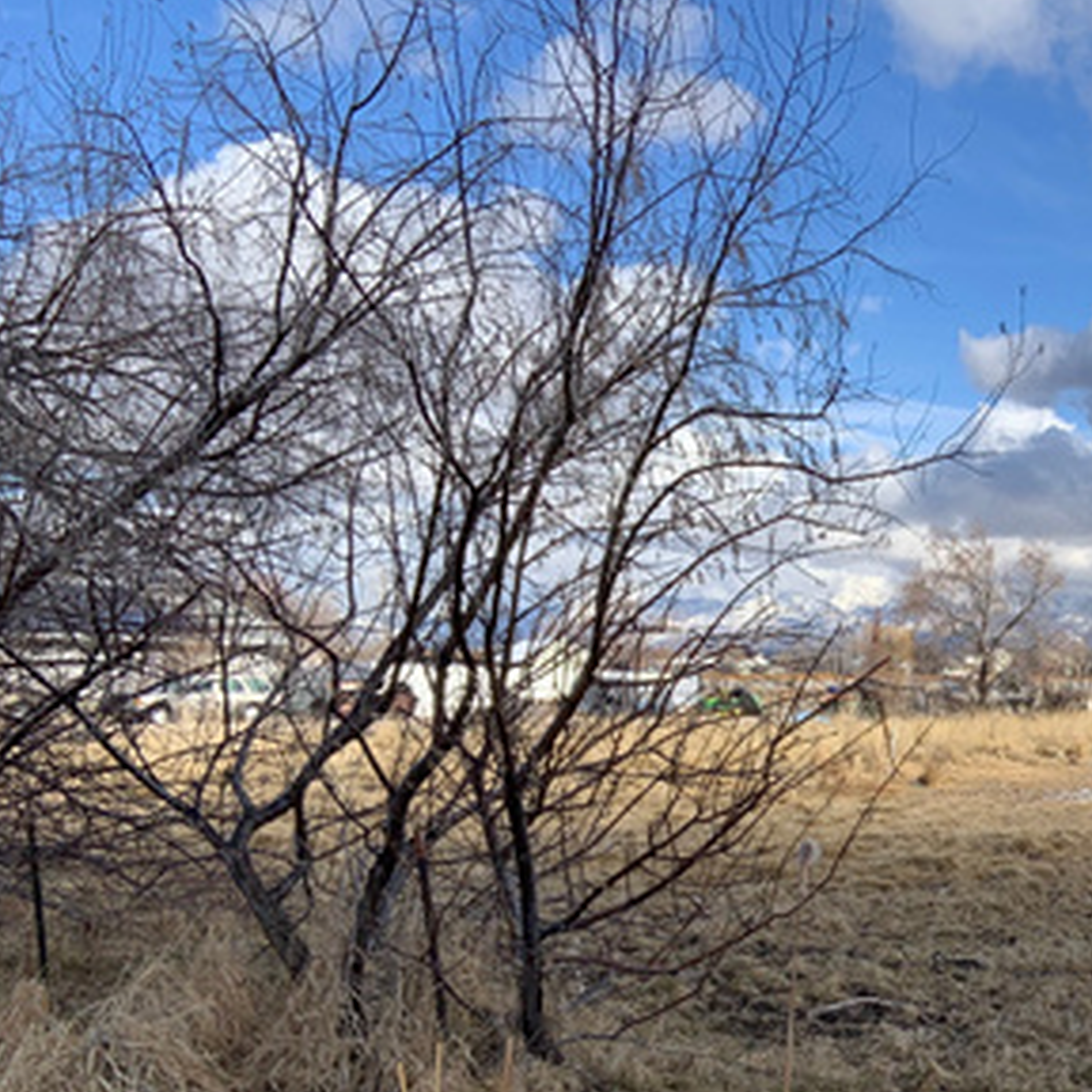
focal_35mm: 51
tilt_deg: -1.3
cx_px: 1164
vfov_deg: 32.9
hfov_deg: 30.3
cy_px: 789
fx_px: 1820
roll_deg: -0.1
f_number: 1.8
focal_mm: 4.25
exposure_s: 1/2114
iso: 25
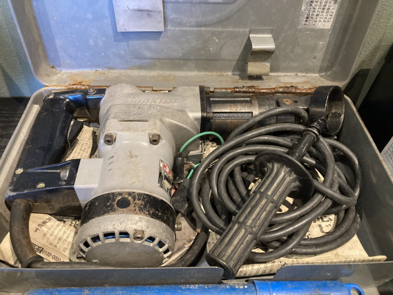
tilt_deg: -47.4
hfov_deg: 63.4
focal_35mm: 28
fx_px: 318
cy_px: 148
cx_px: 196
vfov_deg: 49.7
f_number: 1.8
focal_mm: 3.99
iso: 320
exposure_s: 1/33
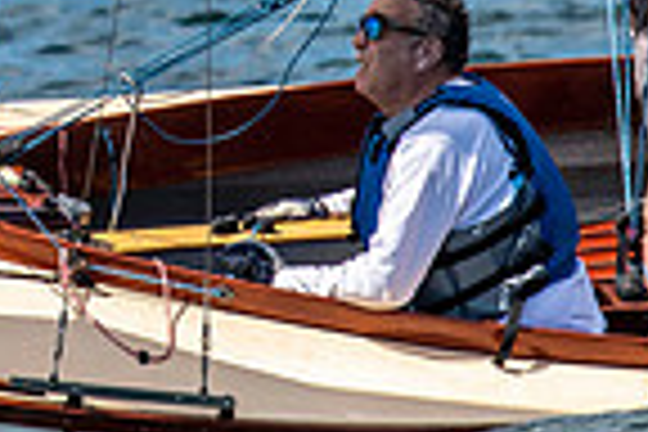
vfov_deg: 0.8
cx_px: -76
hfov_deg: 1.1
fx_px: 32559
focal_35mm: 1809
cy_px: -236
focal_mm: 300
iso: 320
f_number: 5.6
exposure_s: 1/2500
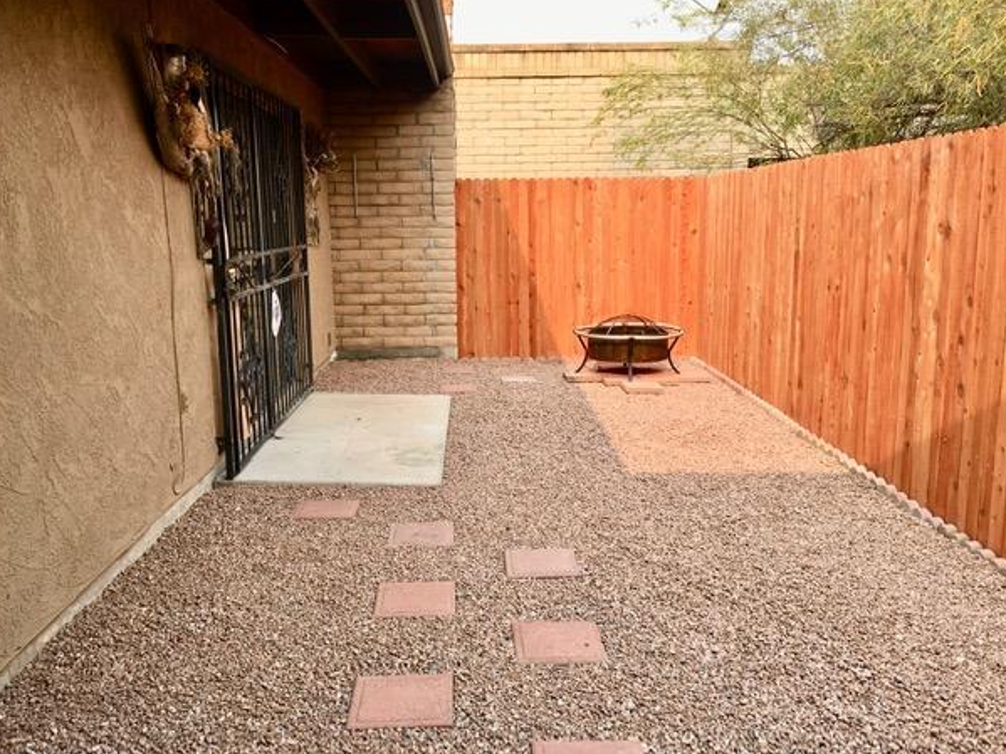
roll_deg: +1.0
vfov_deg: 45.4
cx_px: 492
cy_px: 393
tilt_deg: -12.4
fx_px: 901
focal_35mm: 31
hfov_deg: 58.4
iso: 25
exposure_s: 1/285
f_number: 2.2
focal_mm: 4.15
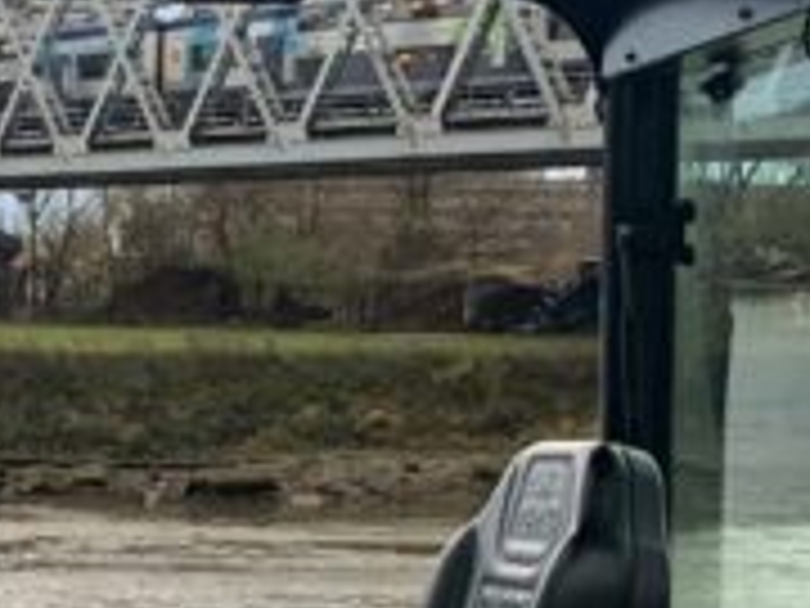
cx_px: -252
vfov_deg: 9.8
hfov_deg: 12.9
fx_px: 3463
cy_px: 847
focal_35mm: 148
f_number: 1.8
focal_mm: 4.25
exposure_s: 1/94
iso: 100
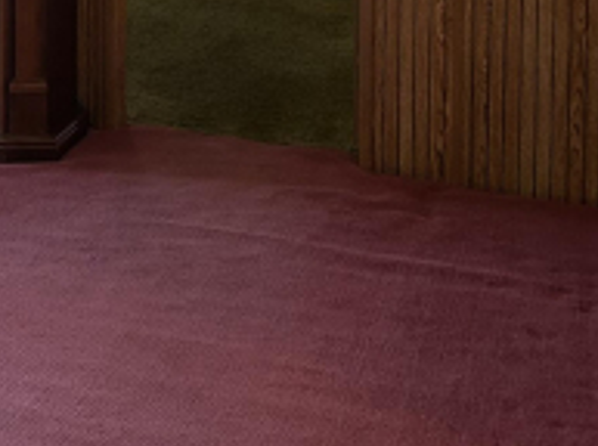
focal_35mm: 90
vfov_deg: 14.7
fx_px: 1552
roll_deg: +0.6
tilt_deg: -2.0
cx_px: -107
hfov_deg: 20.5
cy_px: -304
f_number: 1.5
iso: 200
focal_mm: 5.7
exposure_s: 1/60
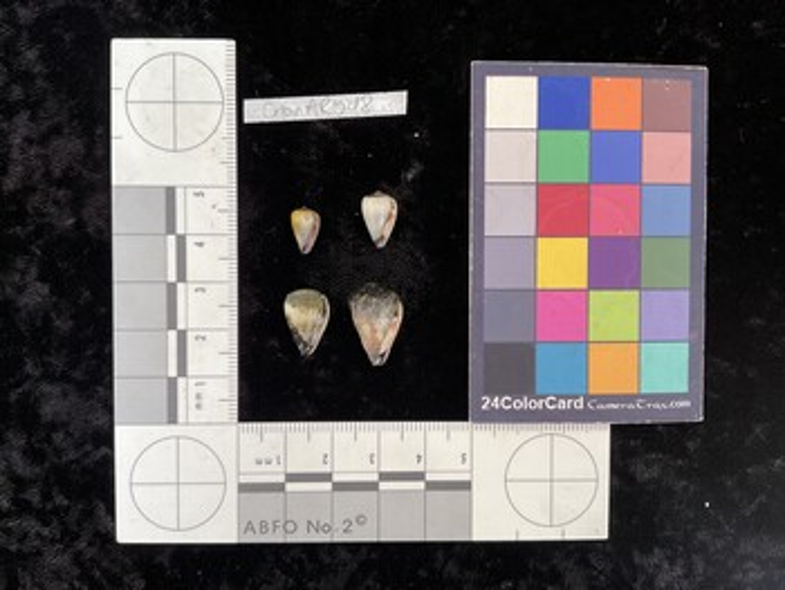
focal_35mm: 29
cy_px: 295
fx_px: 658
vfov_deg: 48.3
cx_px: 392
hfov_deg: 61.6
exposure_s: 1/120
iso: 50
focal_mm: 3
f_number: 1.8
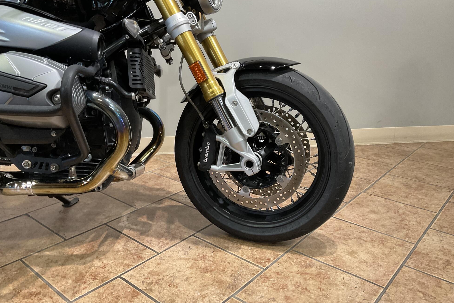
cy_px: 150
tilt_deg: -18.1
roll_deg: -0.5
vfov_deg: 42.3
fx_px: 391
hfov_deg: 60.3
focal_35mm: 31
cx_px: 221
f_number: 1.8
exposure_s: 1/60
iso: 100
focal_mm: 3
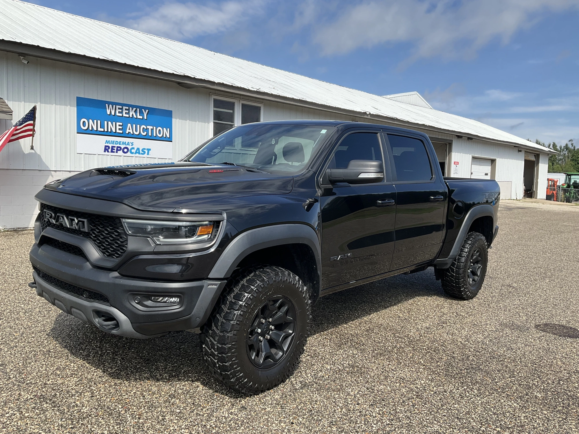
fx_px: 485
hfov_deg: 61.7
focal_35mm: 29
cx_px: 290
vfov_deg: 48.2
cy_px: 217
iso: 25
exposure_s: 1/1730
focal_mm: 3
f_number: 1.8
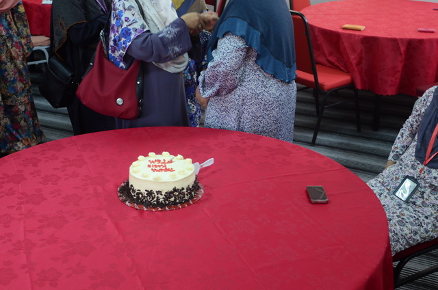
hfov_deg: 37.9
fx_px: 637
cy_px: 145
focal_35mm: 52
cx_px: 219
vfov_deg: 25.6
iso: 800
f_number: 4
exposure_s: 1/60
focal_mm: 35
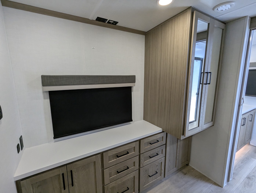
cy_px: 96
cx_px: 128
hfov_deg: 94.4
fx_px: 118
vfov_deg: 78.2
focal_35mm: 16
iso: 200
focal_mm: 2.35
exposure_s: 1/189
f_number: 2.2
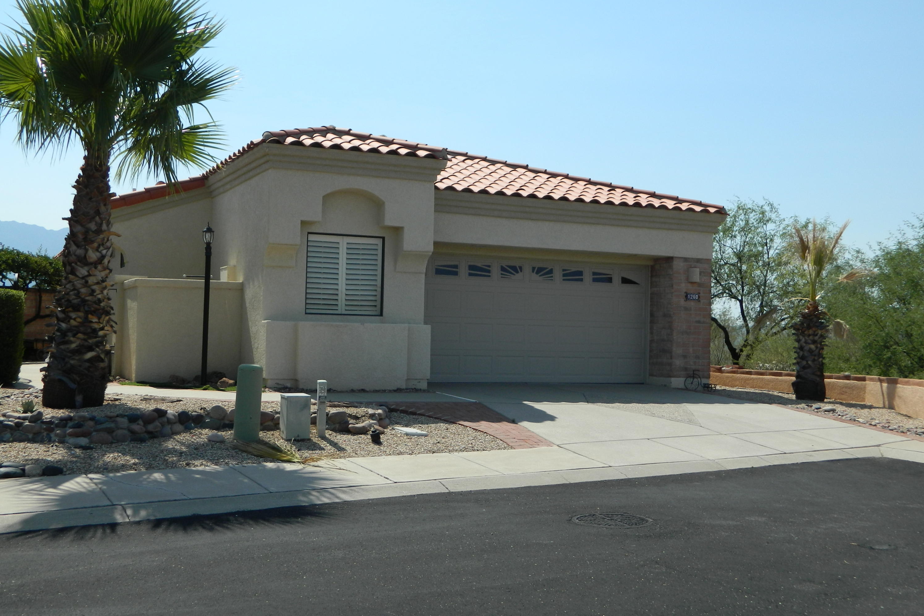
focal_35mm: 43
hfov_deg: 45.4
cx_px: 460
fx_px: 1104
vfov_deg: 31.2
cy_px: 306
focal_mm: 7.3
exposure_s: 1/200
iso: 80
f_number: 9.8
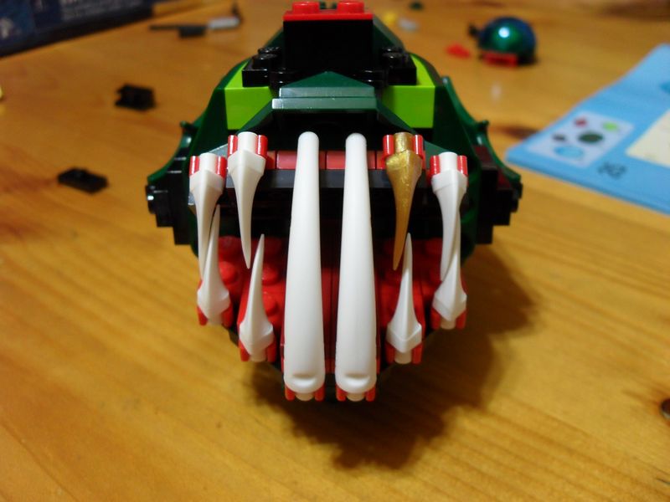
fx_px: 677
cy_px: 251
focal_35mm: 35
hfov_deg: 52.6
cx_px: 335
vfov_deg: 40.7
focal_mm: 6.2
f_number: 2.8
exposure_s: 1/10
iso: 200
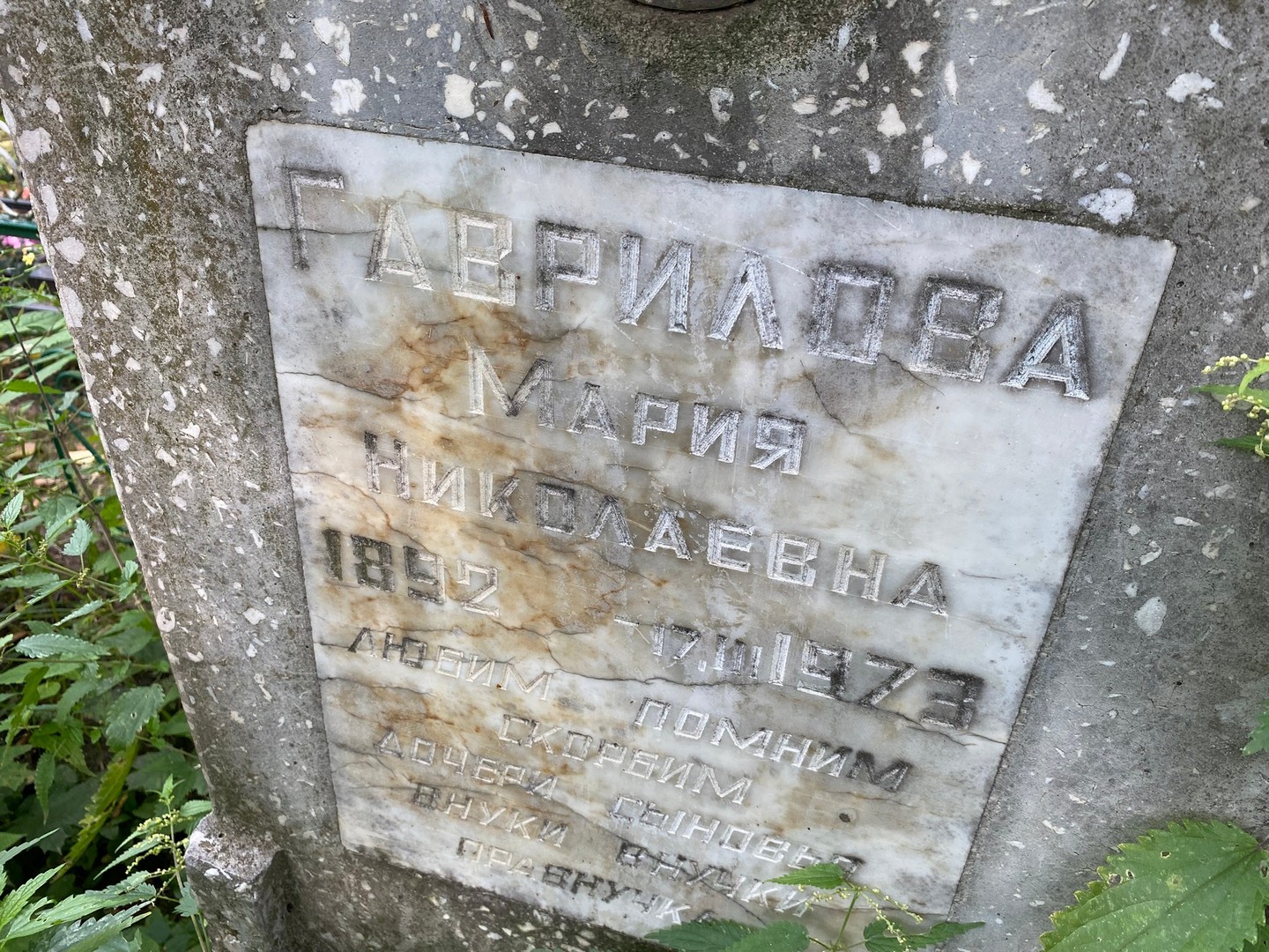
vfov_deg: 53.1
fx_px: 953
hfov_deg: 67.3
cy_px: 476
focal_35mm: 26
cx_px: 634
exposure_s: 1/122
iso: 64
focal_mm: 4.25
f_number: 1.8
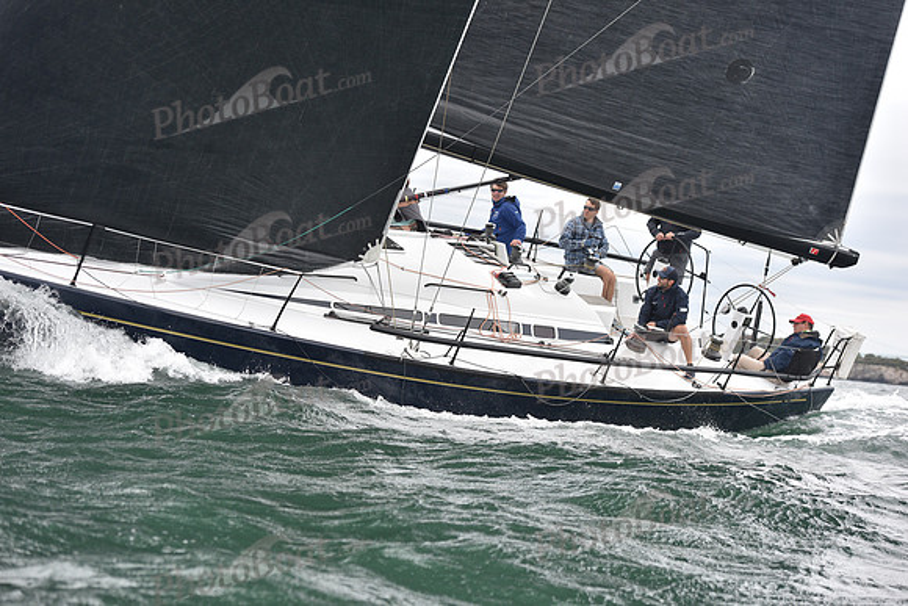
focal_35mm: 86
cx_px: 454
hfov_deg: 23.6
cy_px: 303
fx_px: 2170
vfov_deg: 15.9
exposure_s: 1/1000
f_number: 4
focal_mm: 86
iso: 320
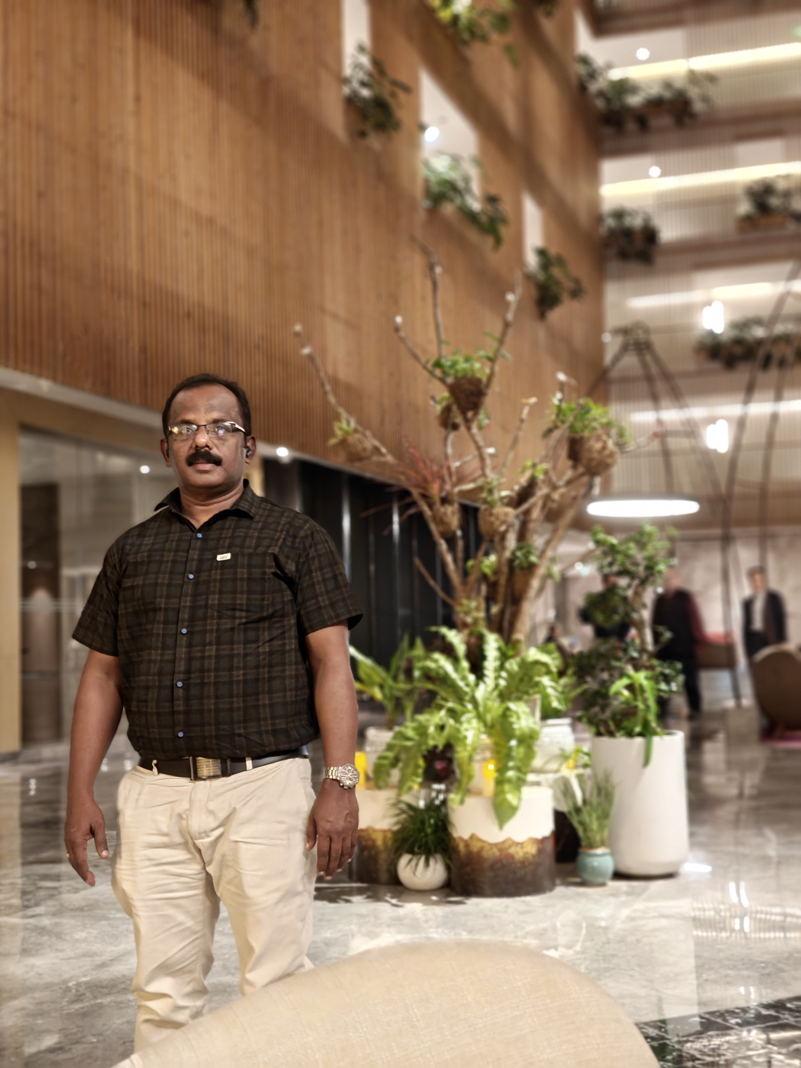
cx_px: 400
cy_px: 534
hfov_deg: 30.9
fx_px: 1450
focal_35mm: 47
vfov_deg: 40.4
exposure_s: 1/17
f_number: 4.5
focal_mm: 7.1
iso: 2500
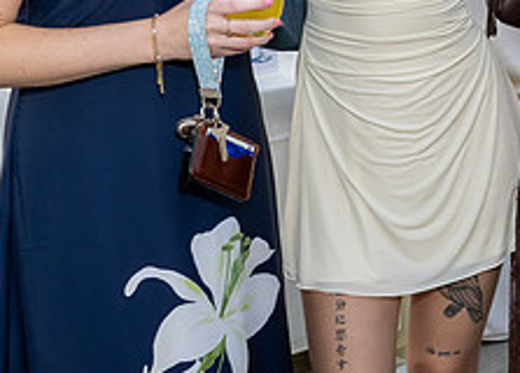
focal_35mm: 95
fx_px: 1405
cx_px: 466
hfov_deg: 20.5
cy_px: -93
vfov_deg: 14.6
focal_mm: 29.5
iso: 800
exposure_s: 1/250
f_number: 8
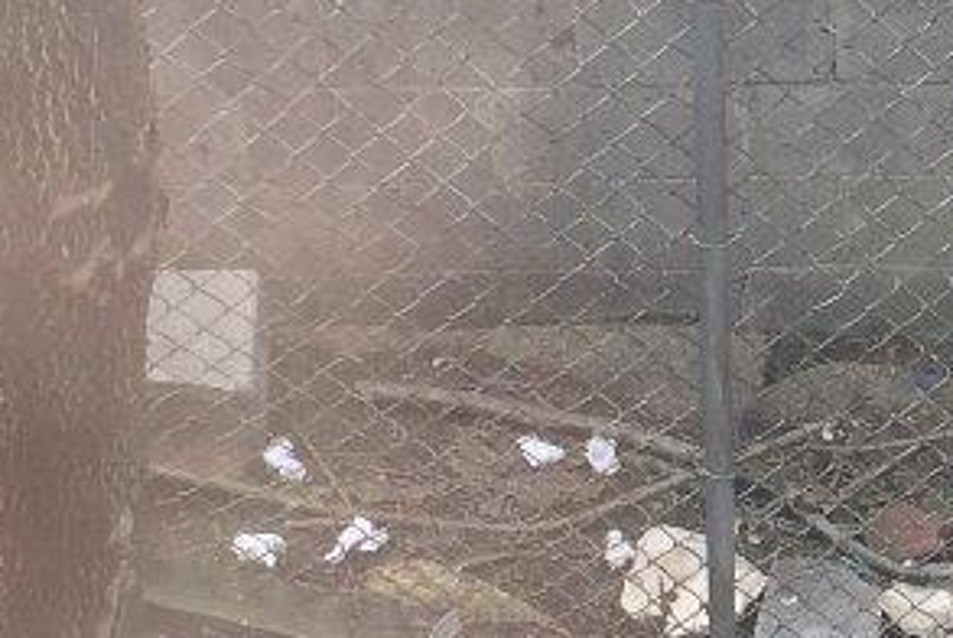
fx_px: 3922
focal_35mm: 148
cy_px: 368
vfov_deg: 9.3
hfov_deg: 13.5
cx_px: 1096
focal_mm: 4.15
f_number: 2.2
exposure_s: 1/281
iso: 32
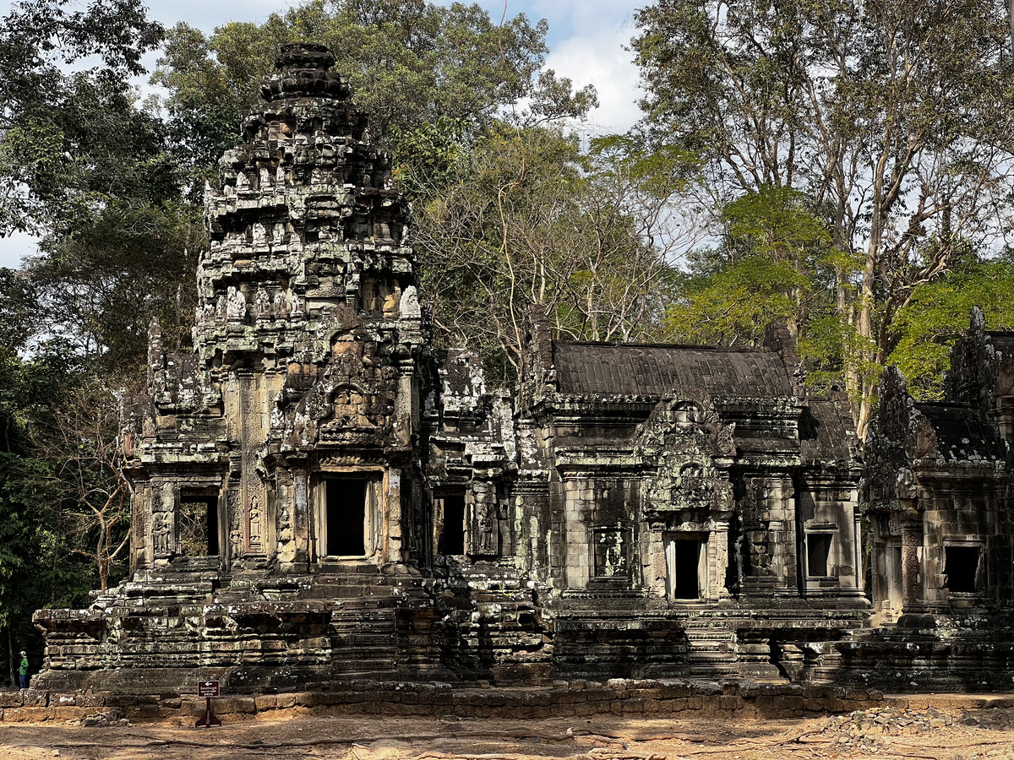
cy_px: 380
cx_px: 507
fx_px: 2256
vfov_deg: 19.1
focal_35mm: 77
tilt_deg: +7.6
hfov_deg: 25.3
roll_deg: +1.2
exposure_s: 1/345
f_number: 2.8
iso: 32
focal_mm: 9
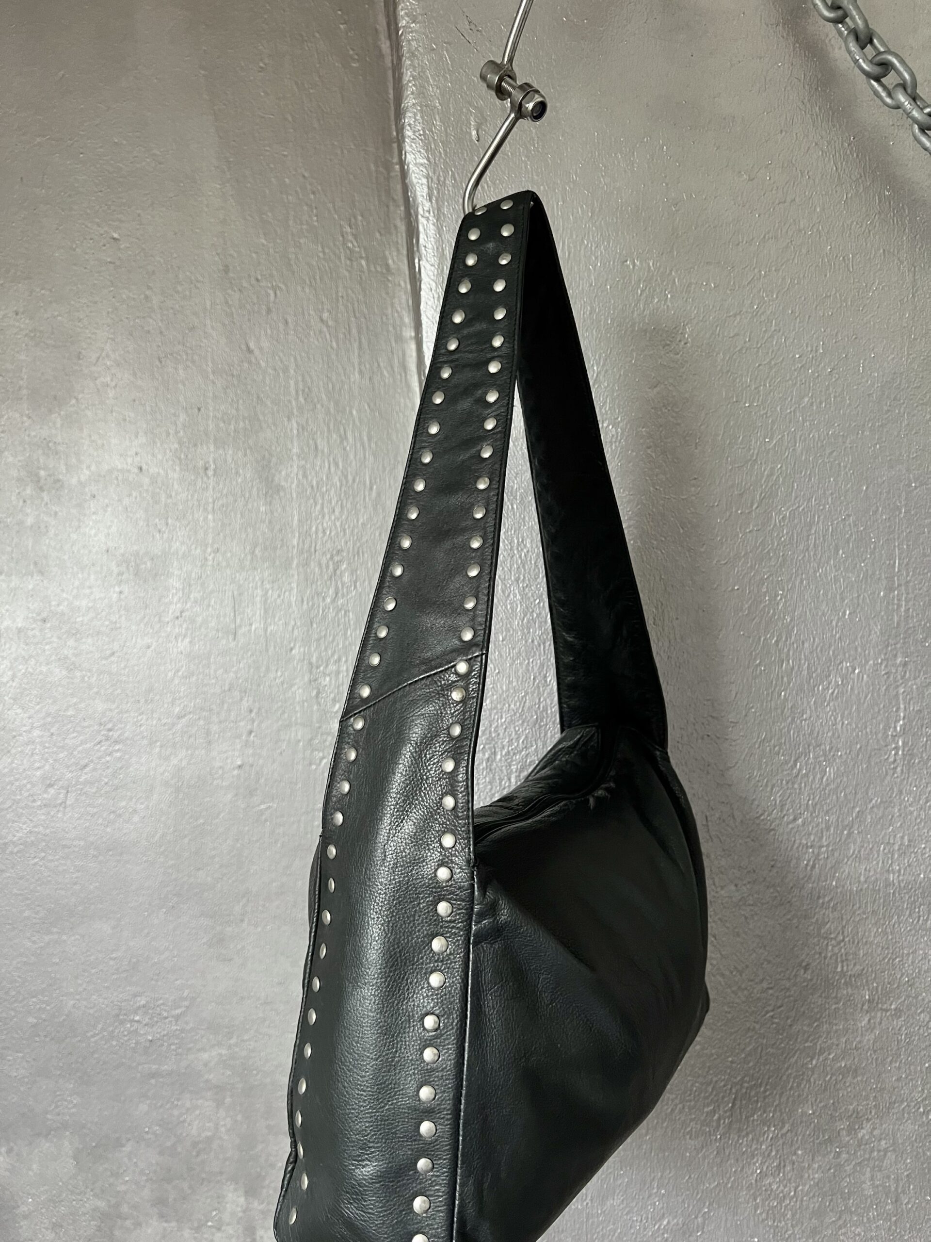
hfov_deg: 53.1
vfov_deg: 67.3
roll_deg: +0.5
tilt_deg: -4.1
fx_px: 932
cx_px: 466
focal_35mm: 26
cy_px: 621
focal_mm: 5.7
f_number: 1.5
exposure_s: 1/60
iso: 320
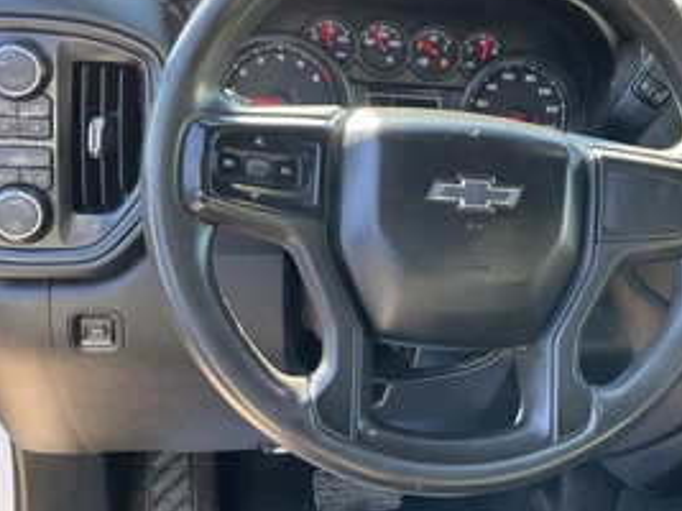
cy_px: 220
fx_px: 827
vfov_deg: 34.3
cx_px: 506
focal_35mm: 42
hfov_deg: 43.5
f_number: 1.8
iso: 64
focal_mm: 3
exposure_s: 1/99
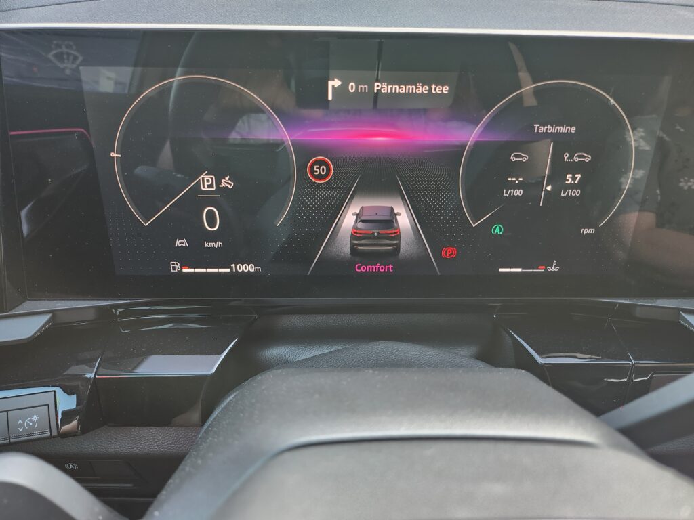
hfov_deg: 71.6
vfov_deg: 56.8
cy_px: 260
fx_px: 481
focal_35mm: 24
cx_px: 347
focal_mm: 5
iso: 250
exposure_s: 1/40
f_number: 1.8
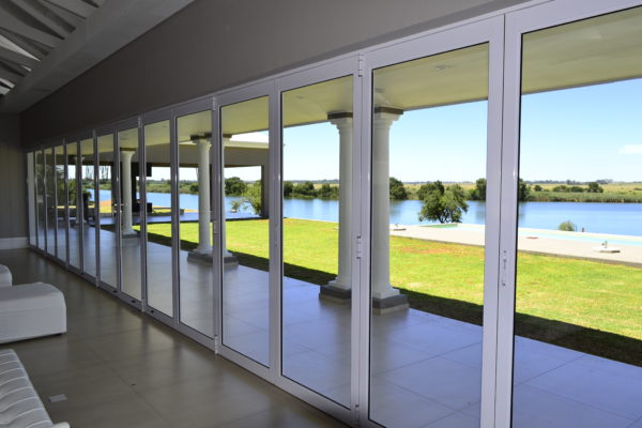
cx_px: 321
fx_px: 481
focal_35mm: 27
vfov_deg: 47.9
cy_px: 214
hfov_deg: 67.4
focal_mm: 18
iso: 200
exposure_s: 1/200
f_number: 8
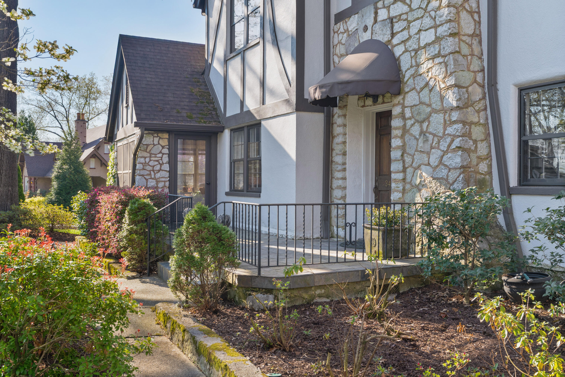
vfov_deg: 37.9
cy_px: 188
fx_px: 549
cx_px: 282
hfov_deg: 54.4
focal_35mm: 35
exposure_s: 1/125
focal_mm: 35
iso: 320
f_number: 7.1
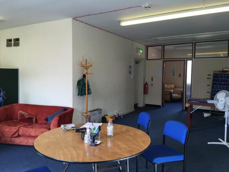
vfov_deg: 48.2
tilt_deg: -3.9
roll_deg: -0.5
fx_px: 192
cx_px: 114
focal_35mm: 29
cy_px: 86
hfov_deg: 61.7
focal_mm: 4.15
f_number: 2.2
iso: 25
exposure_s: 1/50
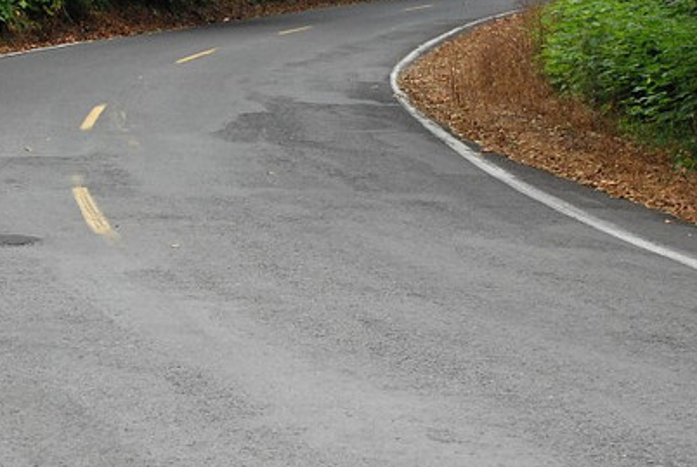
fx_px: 2016
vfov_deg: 13.2
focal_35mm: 104
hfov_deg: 19.6
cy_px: 161
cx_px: 298
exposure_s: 1/500
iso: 1600
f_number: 4.8
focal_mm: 48
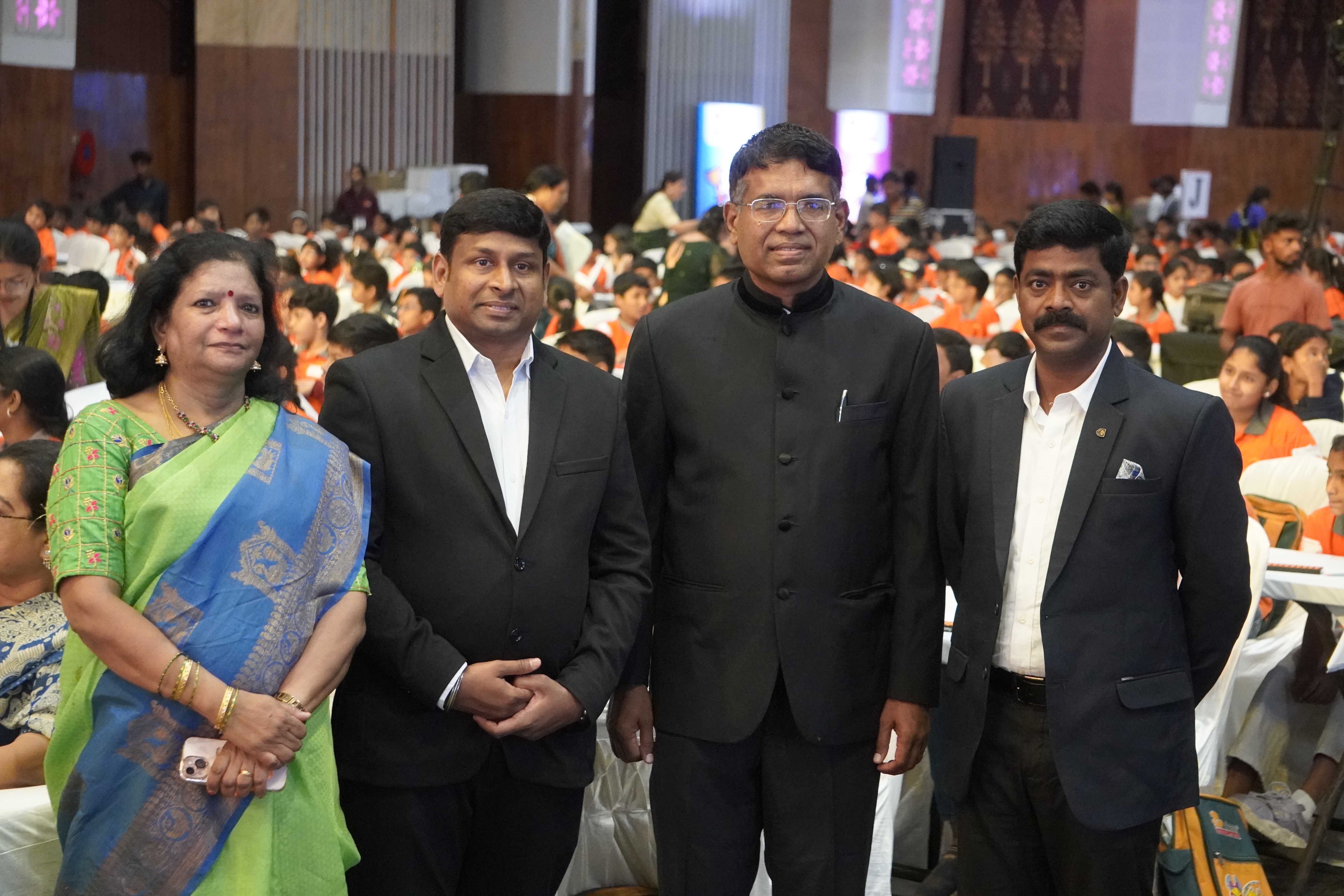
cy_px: 448
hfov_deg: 24.2
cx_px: 672
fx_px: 3136
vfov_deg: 16.3
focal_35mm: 84
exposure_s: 1/125
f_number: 4.5
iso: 6400
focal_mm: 56
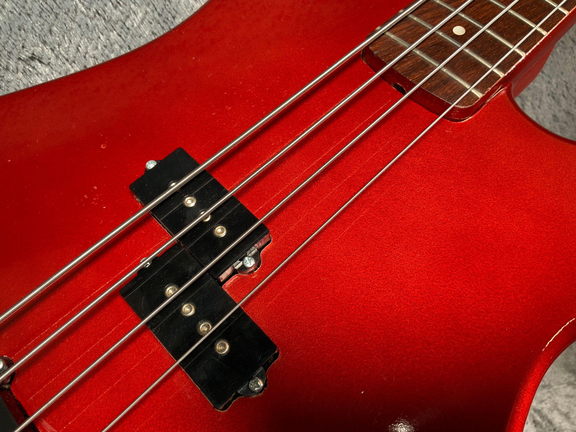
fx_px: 483
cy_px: 216
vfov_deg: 48.2
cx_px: 288
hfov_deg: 61.7
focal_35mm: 29
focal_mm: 3
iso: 64
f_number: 1.8
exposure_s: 1/52
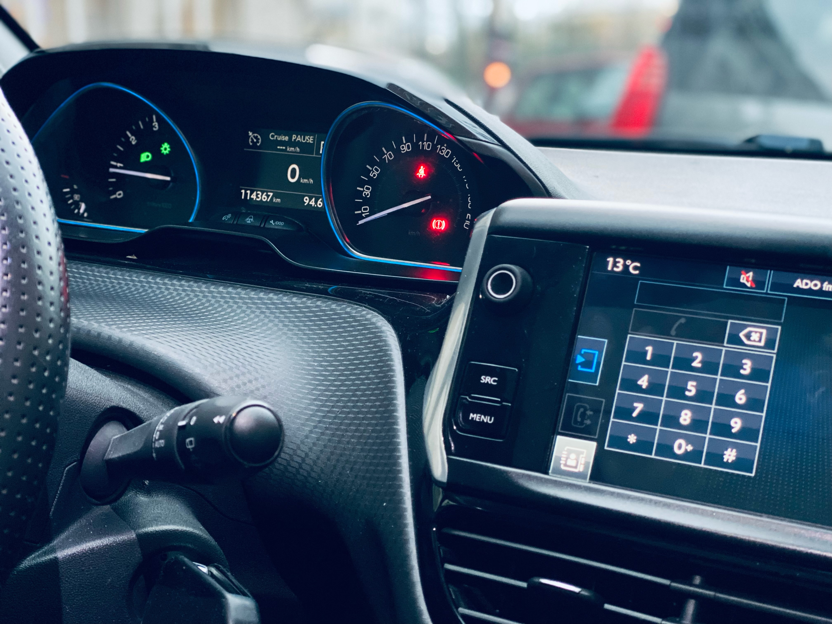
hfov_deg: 36.8
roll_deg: +0.6
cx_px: 416
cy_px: 312
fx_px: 1250
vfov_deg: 28.0
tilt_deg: -9.3
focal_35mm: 52
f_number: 2
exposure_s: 1/25
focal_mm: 6
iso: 400
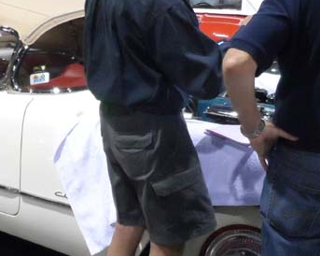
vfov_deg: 21.8
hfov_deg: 27.1
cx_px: 142
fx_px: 663
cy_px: 137
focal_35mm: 70
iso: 400
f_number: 3.2
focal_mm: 4
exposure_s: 1/30
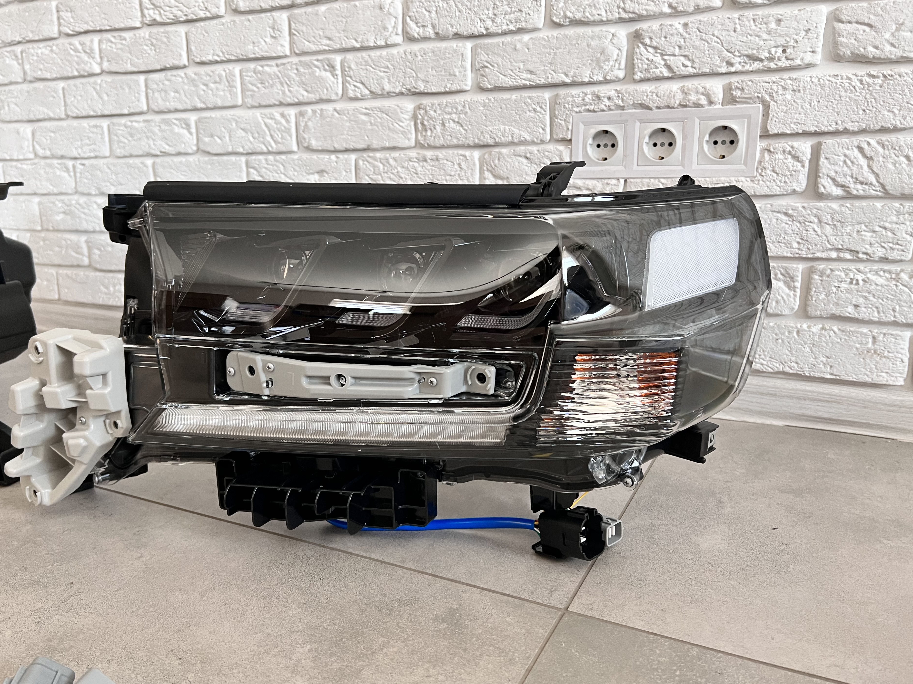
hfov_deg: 63.4
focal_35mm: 28
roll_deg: +1.8
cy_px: 345
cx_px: 423
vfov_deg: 49.7
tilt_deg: -11.4
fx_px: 739
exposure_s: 1/97
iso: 125
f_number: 1.5
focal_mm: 5.7
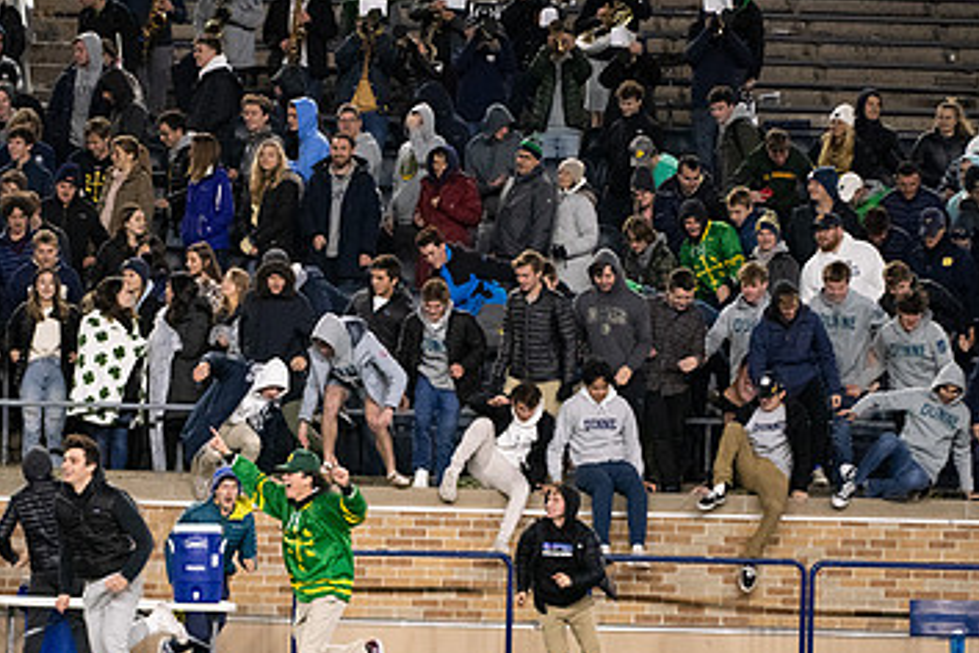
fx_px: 8919
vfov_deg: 4.2
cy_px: 367
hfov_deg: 6.3
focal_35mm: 328
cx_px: 332
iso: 6400
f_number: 4
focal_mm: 200
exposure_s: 1/500
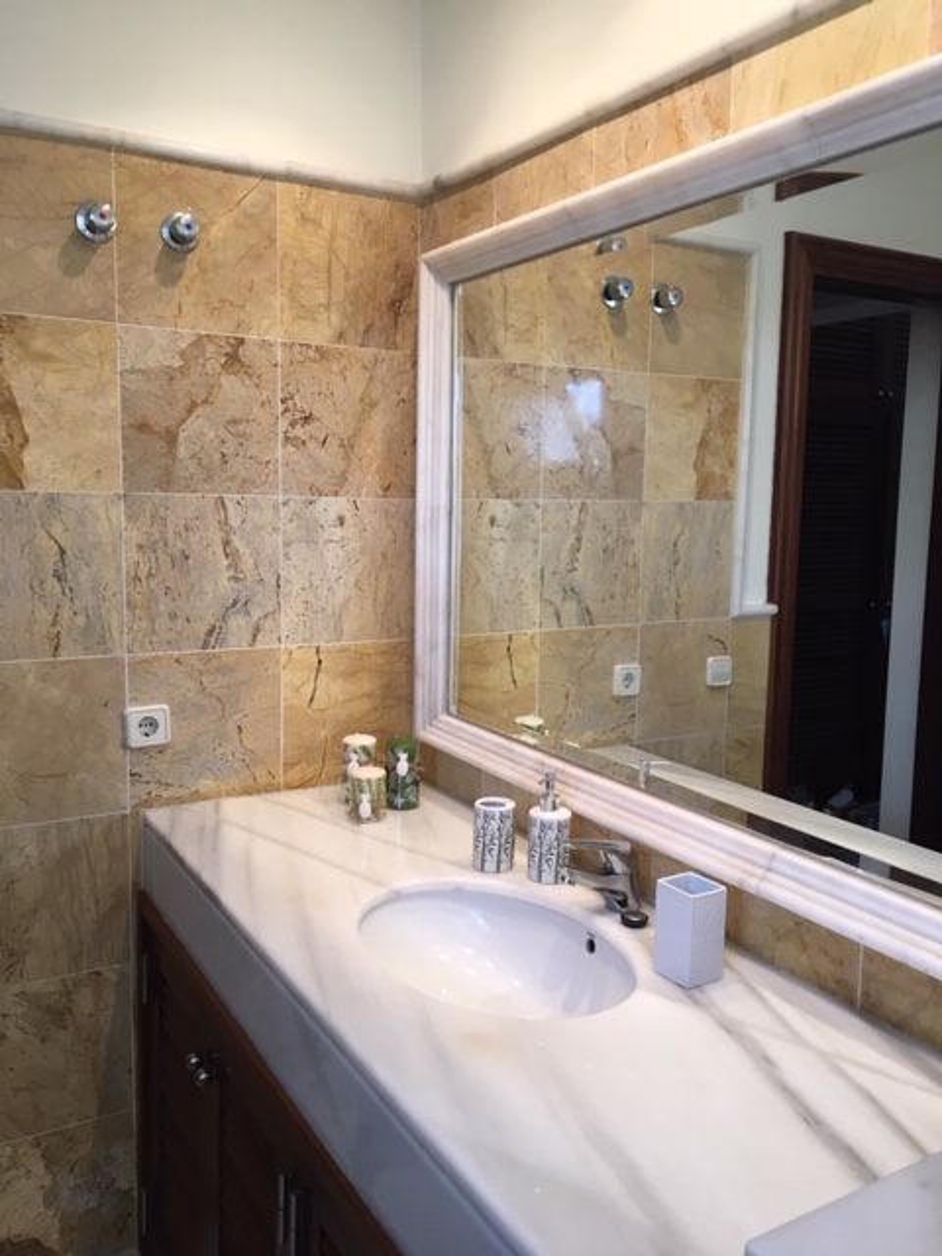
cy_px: 628
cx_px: 471
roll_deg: -1.3
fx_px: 1052
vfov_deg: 61.7
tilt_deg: -6.7
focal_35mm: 29
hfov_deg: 48.2
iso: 64
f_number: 2.2
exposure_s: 1/33
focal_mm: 4.15
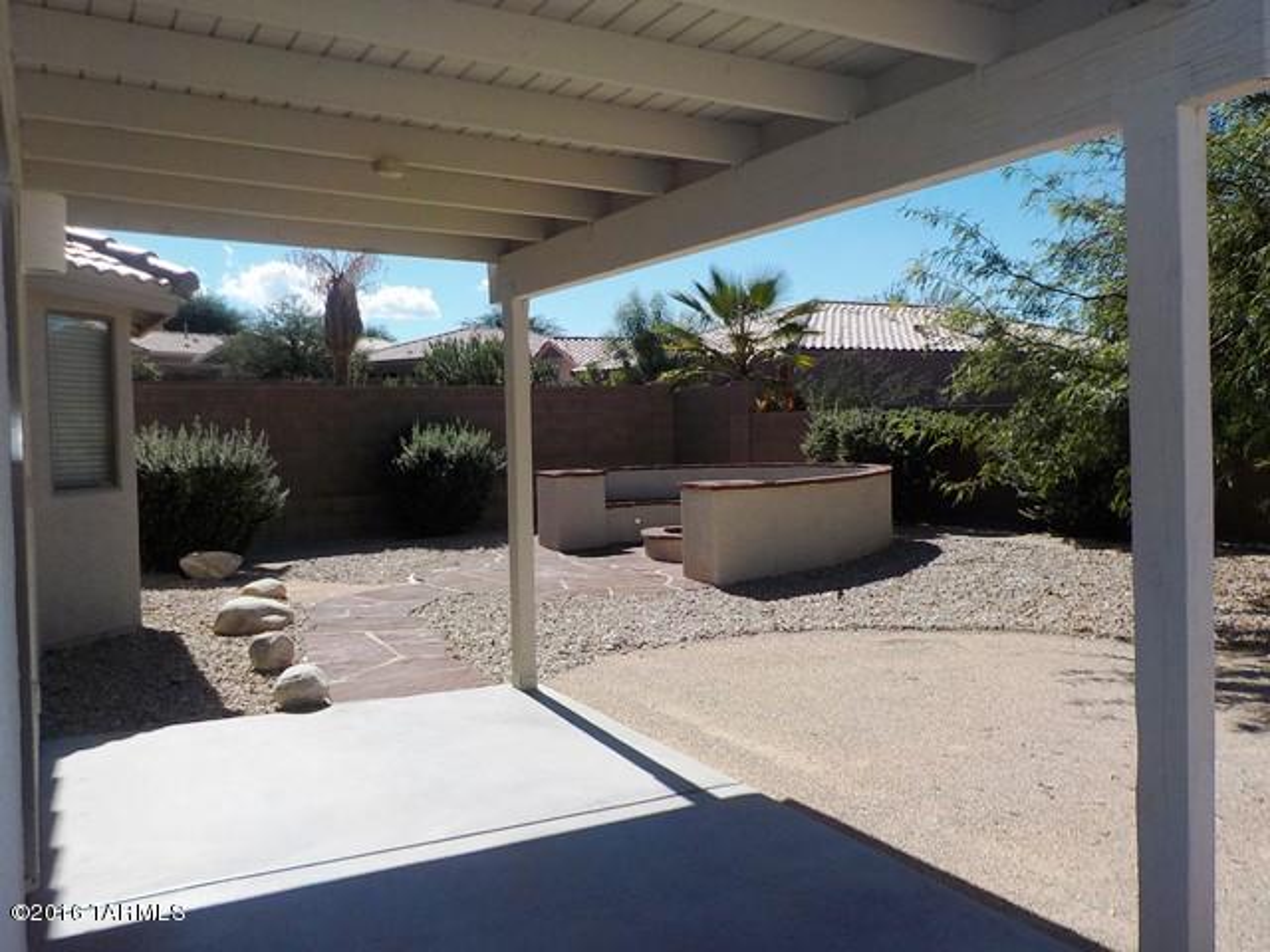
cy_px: 476
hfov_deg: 60.0
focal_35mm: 30
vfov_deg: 46.8
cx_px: 635
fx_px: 1101
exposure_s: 1/1600
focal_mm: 4.1
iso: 125
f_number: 3.3
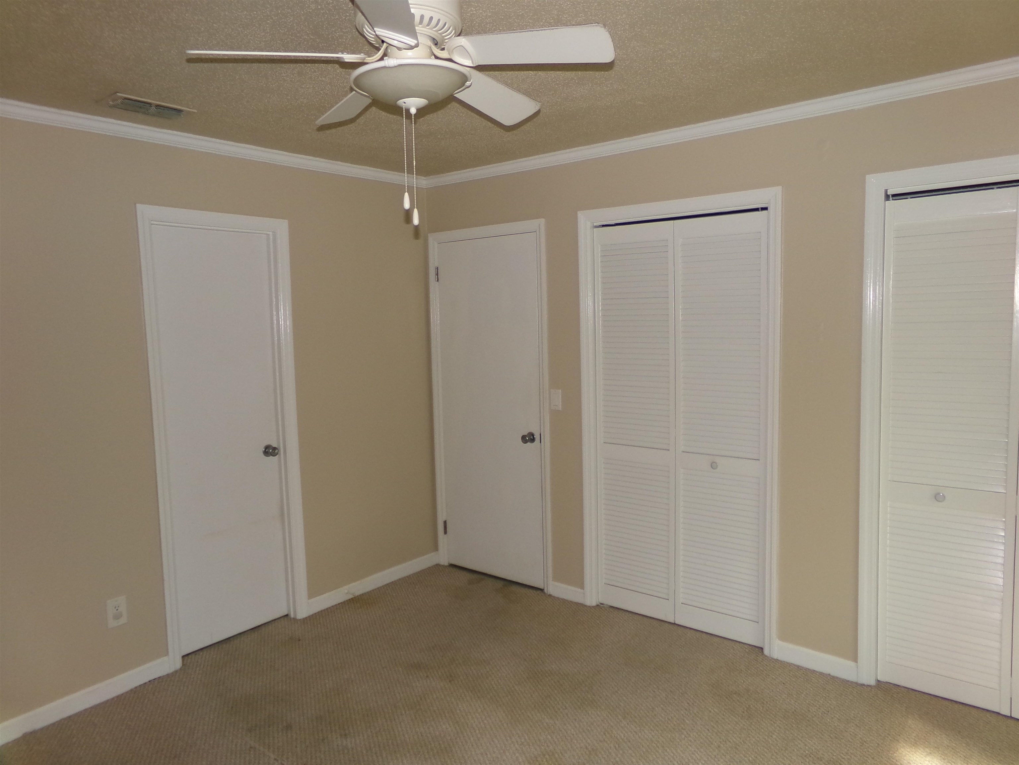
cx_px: 510
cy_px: 382
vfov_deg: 56.8
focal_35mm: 24
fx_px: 706
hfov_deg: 71.6
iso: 200
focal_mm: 4.3
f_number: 3.7
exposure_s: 1/34
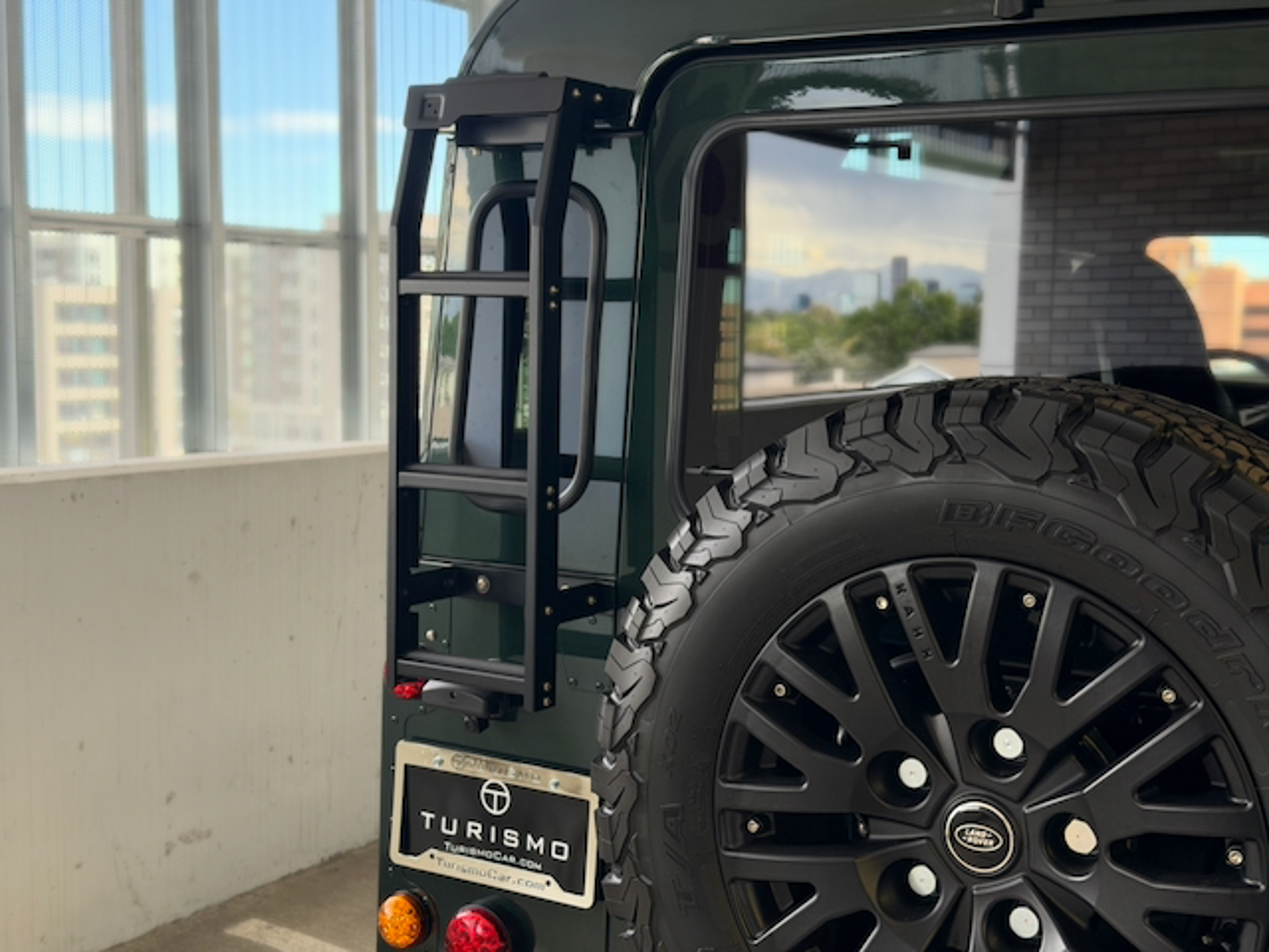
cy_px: 476
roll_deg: -1.2
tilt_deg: -5.9
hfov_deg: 39.7
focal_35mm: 48
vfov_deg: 30.3
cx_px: 634
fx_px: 1760
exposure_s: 1/134
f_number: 1.78
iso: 160
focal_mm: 6.76
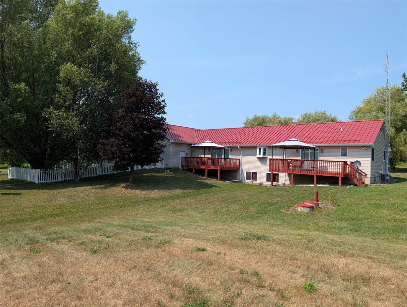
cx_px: 204
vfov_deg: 56.9
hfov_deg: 71.5
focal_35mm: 24
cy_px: 154
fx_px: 283
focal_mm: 6.9
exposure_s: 1/939
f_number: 1.68
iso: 21
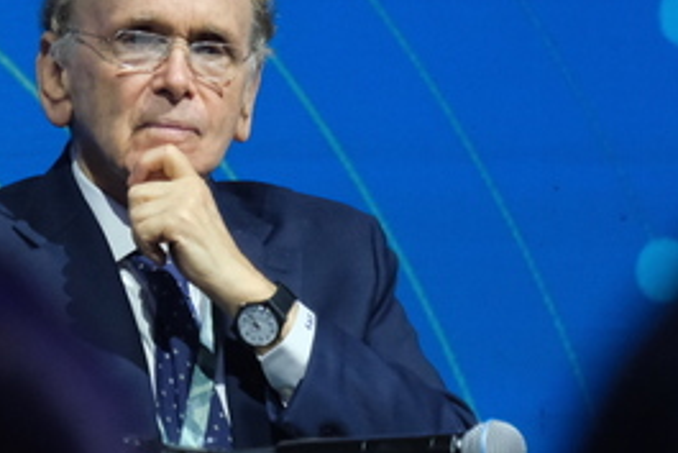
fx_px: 13906
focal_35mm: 738
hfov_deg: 2.8
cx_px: 72
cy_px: 90
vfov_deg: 1.9
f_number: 5.6
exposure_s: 1/125
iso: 5000
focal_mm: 181.1
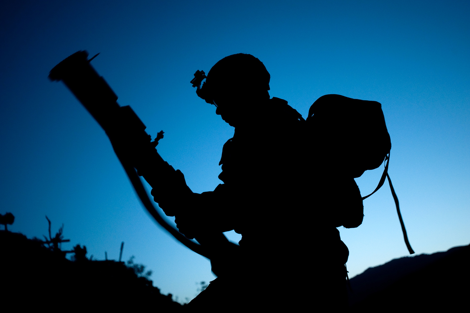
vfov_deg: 37.8
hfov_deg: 54.5
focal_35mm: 35
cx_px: 235
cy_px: 156
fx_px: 457
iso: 1600
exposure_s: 1/25
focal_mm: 35
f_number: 2.8
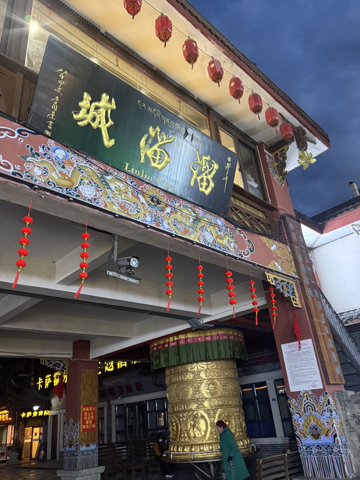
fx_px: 360
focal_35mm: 26
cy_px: 239
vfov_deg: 67.3
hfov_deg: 53.0
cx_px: 167
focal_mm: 6.76
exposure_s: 1/50
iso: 800
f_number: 1.78
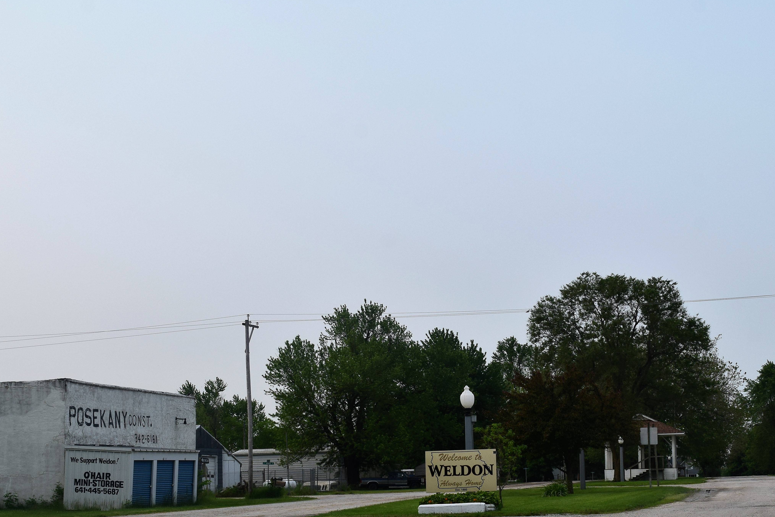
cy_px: 349
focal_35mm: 62
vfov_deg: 21.8
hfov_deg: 32.3
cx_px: 466
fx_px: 1335
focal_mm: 28
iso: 400
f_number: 11
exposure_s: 1/500
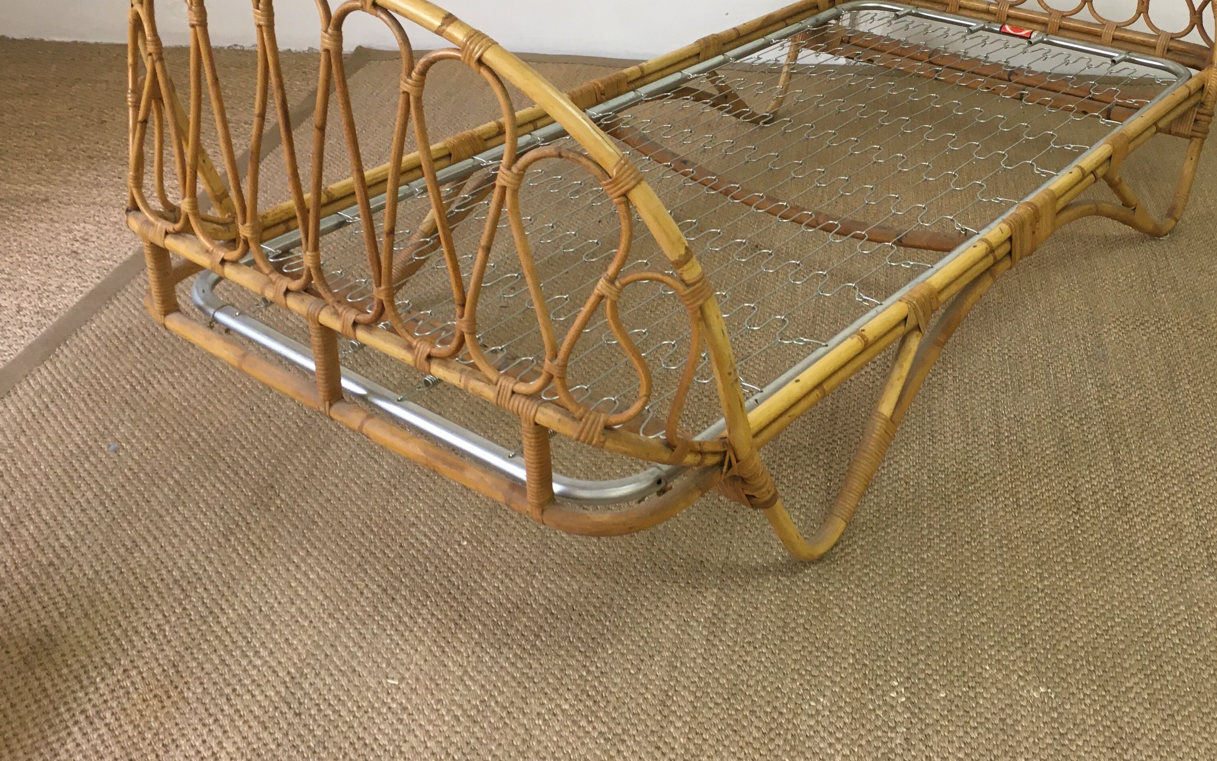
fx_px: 1360
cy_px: 172
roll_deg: -1.5
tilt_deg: -24.5
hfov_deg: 47.6
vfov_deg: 30.6
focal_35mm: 41
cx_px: 785
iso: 80
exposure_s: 1/33
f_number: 2.2
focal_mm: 4.15
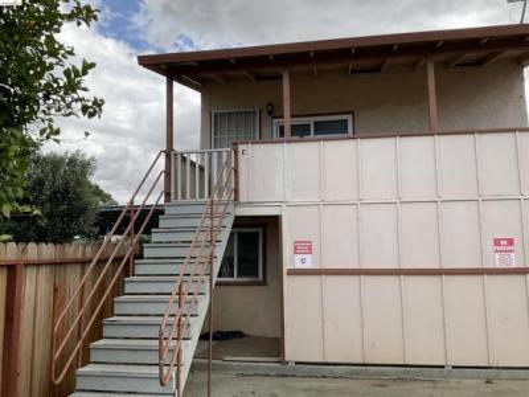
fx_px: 443
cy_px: 198
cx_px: 264
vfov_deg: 48.2
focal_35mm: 29
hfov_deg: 61.7
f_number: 1.8
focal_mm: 3
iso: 16
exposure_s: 1/1035
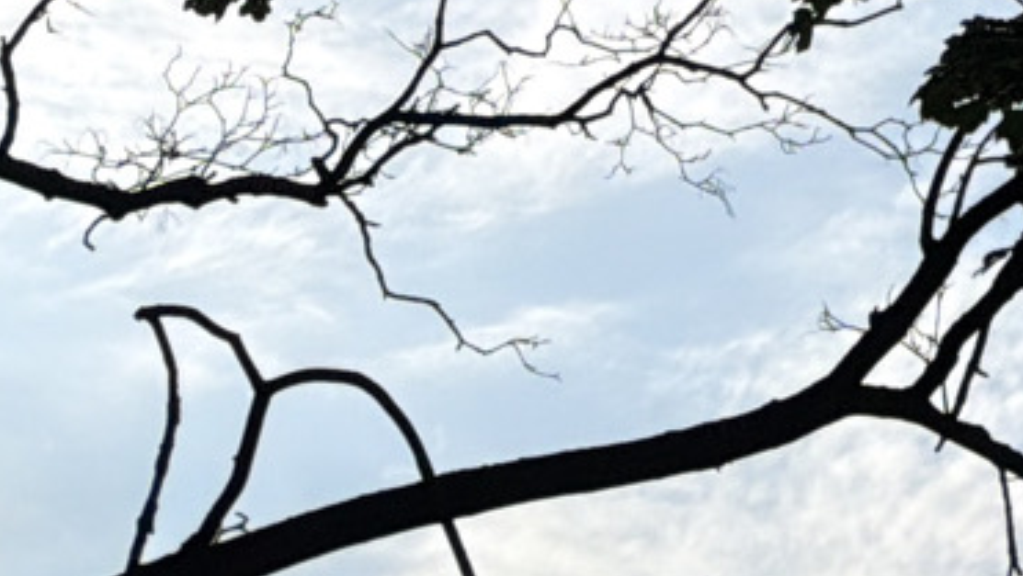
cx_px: 2065
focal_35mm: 141
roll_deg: +12.0
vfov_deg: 7.4
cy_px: -1304
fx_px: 3826
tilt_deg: +41.7
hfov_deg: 13.1
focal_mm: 6.76
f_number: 1.78
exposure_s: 1/9091
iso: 80
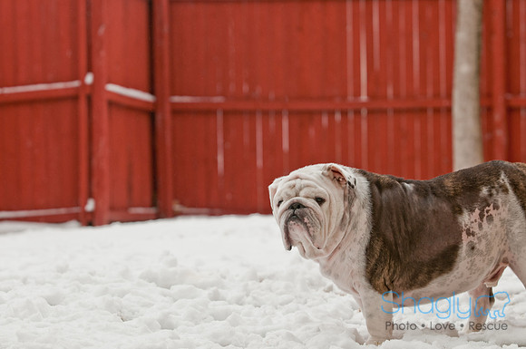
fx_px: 2189
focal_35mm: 150
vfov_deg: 9.1
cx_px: 263
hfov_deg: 13.7
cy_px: 174
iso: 200
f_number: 5
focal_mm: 100
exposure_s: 1/125
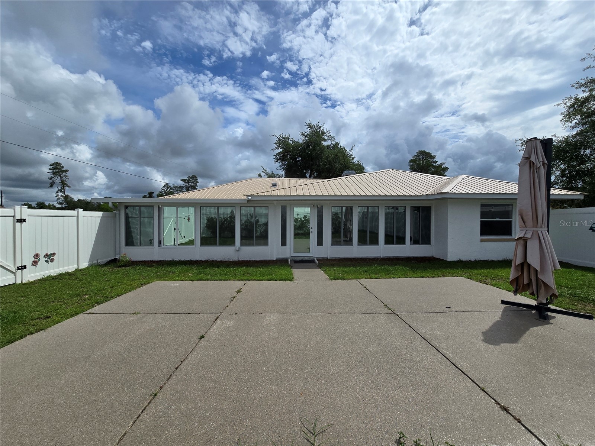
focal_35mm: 13
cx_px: 298
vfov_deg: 89.9
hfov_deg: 106.2
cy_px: 223
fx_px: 223
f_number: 2.2
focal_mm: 2.2
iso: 50
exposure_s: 1/6766
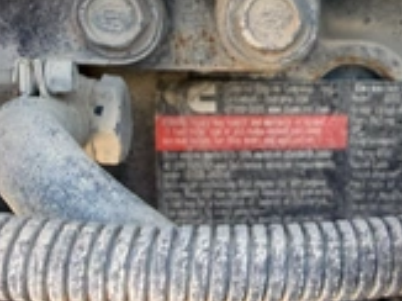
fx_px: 685
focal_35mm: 59
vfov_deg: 24.8
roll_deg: -0.9
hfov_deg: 30.8
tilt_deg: -20.0
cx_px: 382
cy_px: 165
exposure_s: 1/121
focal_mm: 2.22
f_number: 2.2
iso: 80
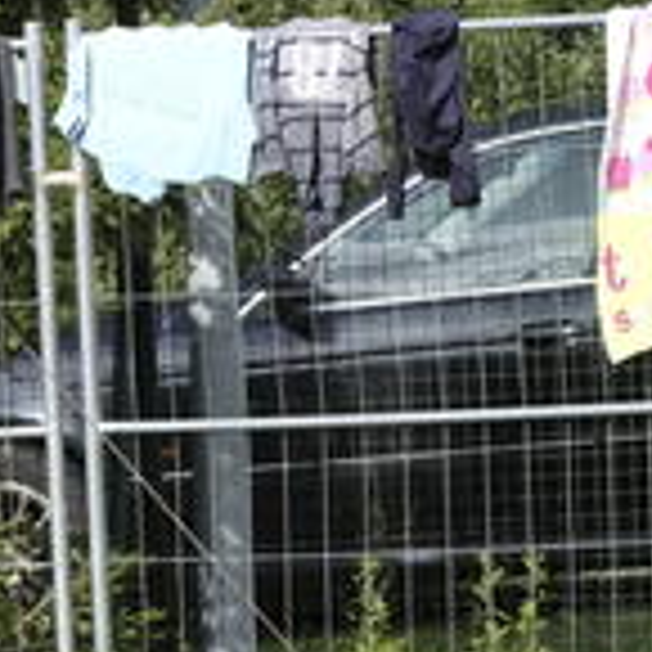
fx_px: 26339
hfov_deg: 1.4
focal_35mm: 1236
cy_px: 434
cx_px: -1367
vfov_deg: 1.4
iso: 200
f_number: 5
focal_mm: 153.3
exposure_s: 1/500
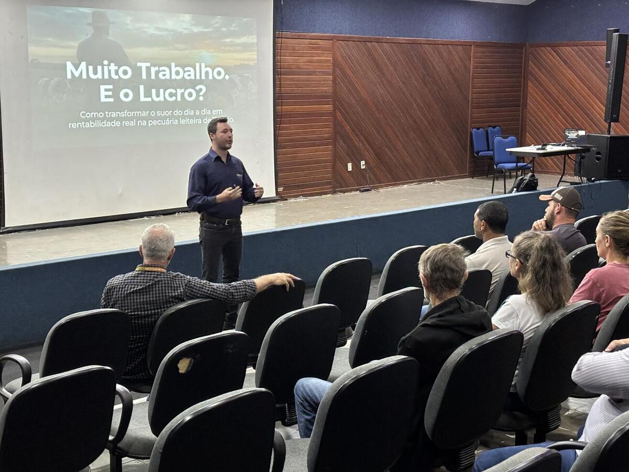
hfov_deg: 36.8
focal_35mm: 52
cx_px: 314
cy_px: 236
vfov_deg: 28.0
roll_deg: +0.1
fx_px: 945
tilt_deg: -10.2
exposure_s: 1/40
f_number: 1.6
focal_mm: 5.96
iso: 320
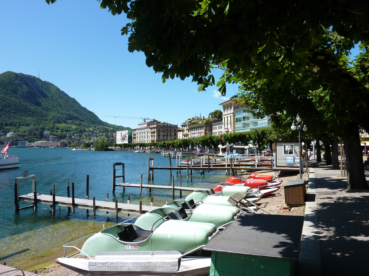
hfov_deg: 69.4
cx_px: 184
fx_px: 266
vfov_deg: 54.9
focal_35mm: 25
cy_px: 138
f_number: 4
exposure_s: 1/500
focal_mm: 4.1
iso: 80
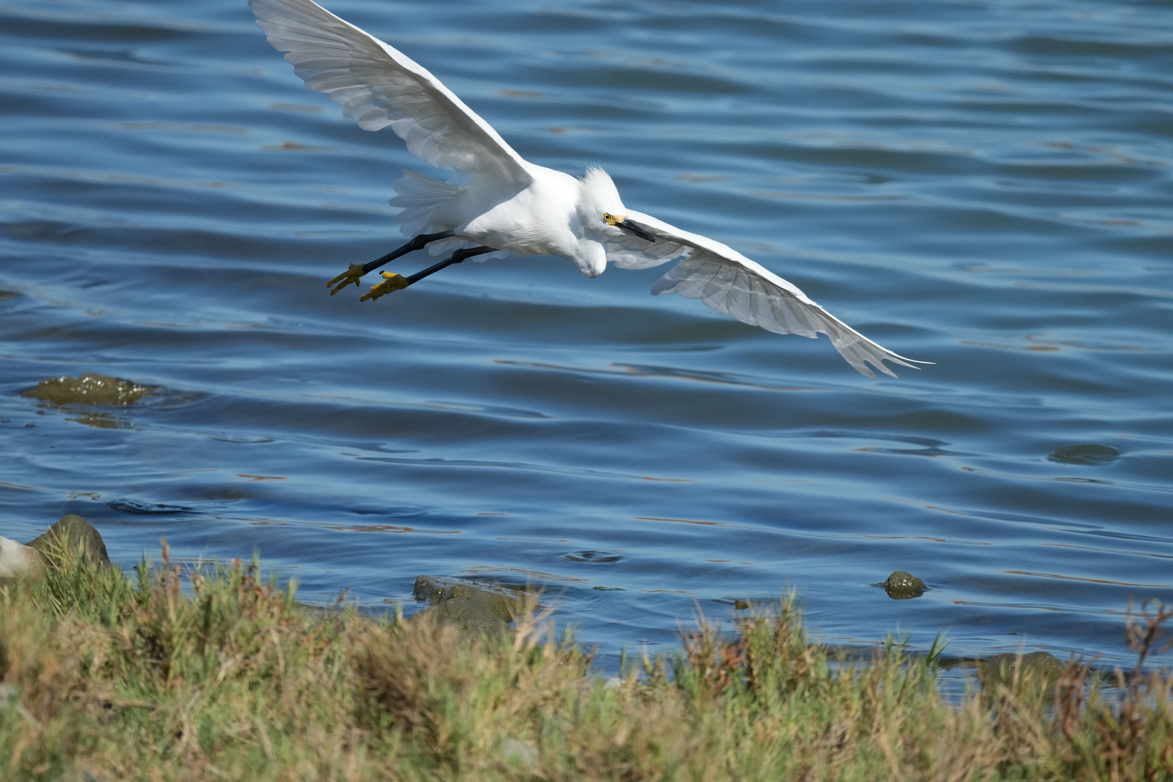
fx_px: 27368
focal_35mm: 840
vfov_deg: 1.6
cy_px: 391
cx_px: 586
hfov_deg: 2.5
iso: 640
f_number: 6.3
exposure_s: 1/3200
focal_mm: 560
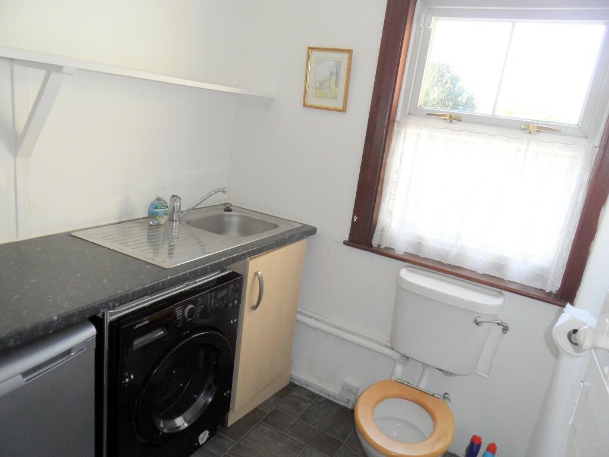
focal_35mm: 24
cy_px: 228
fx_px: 422
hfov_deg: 71.6
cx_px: 304
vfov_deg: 56.8
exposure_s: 1/30
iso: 100
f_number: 3.2
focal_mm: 3.9
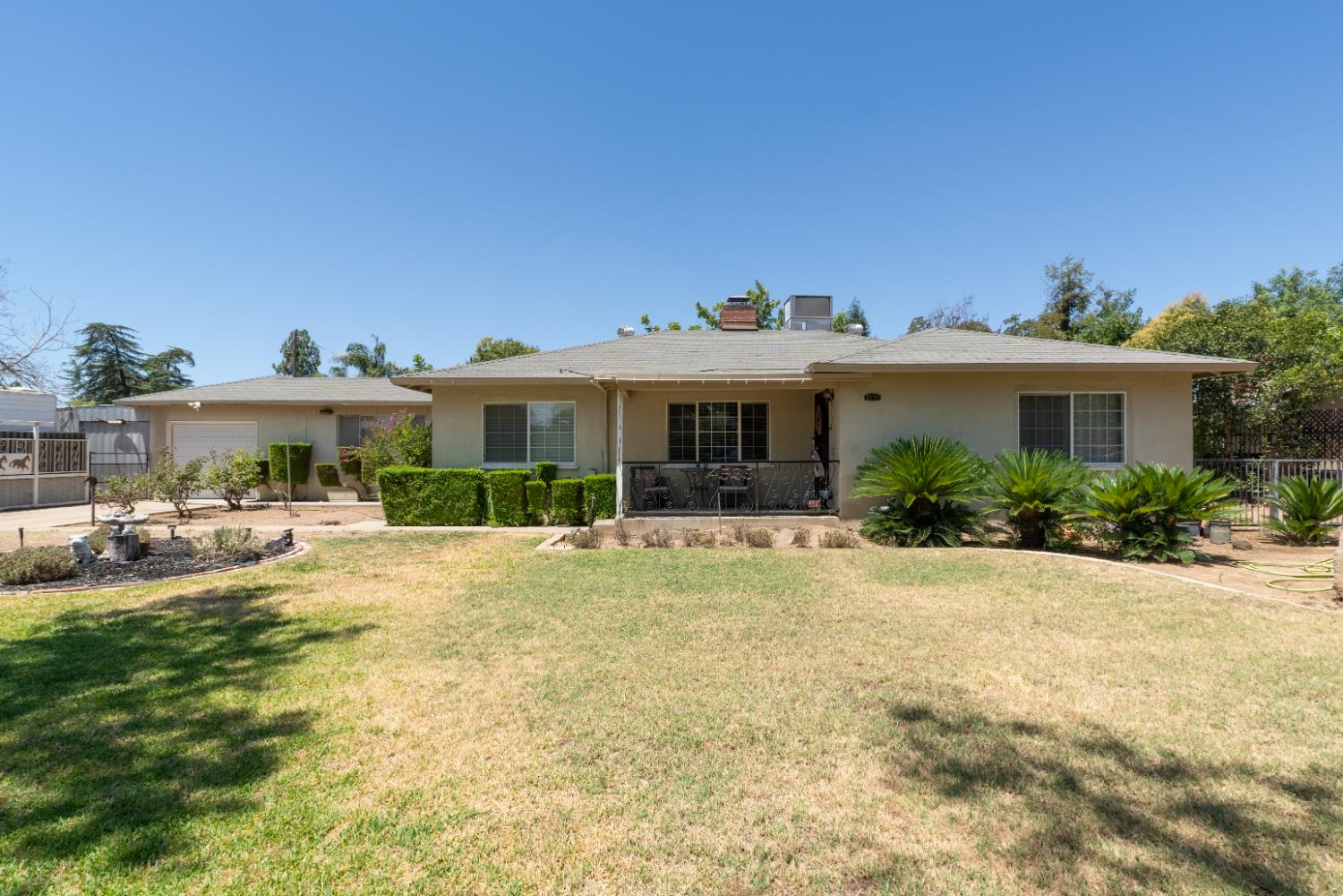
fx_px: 615
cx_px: 672
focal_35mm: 16
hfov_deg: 95.0
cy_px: 448
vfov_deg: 72.1
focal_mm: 11
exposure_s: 1/4000
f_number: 8
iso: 100
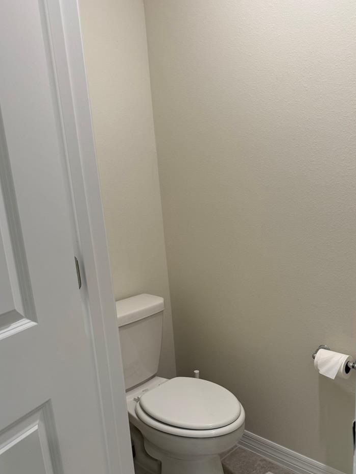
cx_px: 213
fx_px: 425
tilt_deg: -14.2
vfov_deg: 57.8
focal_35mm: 31
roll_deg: +4.1
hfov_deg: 45.2
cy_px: 290
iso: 125
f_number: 1.78
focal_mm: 6.76
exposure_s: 1/120
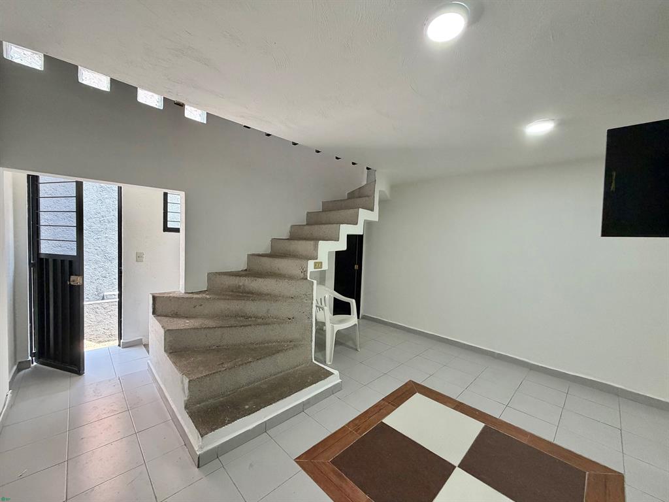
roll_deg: -1.0
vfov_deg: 85.7
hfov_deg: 102.1
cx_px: 334
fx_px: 271
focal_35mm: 14
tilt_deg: -2.3
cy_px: 251
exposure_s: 1/120
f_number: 2.2
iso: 250
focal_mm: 2.22
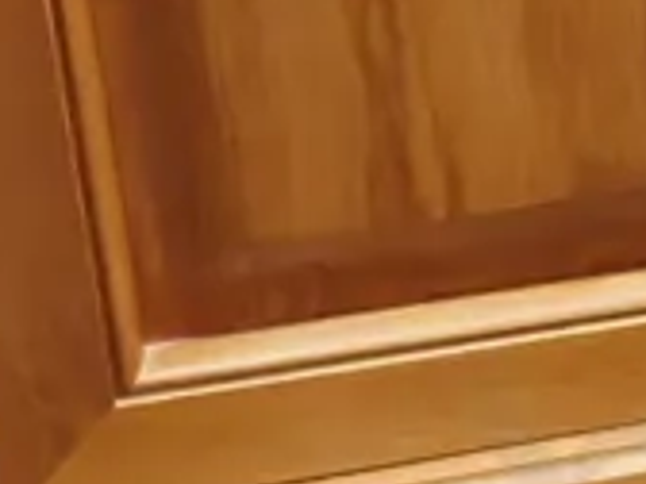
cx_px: 1411
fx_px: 3415
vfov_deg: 8.0
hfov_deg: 9.8
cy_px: -79
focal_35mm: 183
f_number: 3.6
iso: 640
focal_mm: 15
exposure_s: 1/60
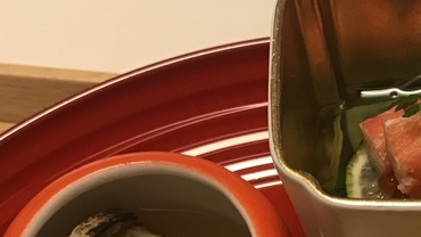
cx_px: 373
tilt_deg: -62.6
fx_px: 1105
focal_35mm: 99
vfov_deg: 11.7
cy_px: 352
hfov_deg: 21.1
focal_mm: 3.99
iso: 64
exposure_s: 1/17
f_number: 1.8
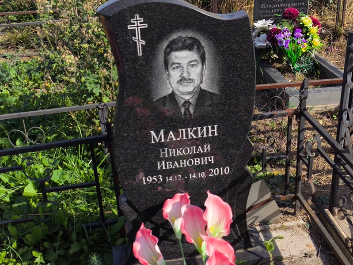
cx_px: 176
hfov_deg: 38.2
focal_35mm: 50
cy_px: 132
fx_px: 510
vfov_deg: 29.1
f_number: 1.7
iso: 50
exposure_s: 1/1544
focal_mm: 4.71
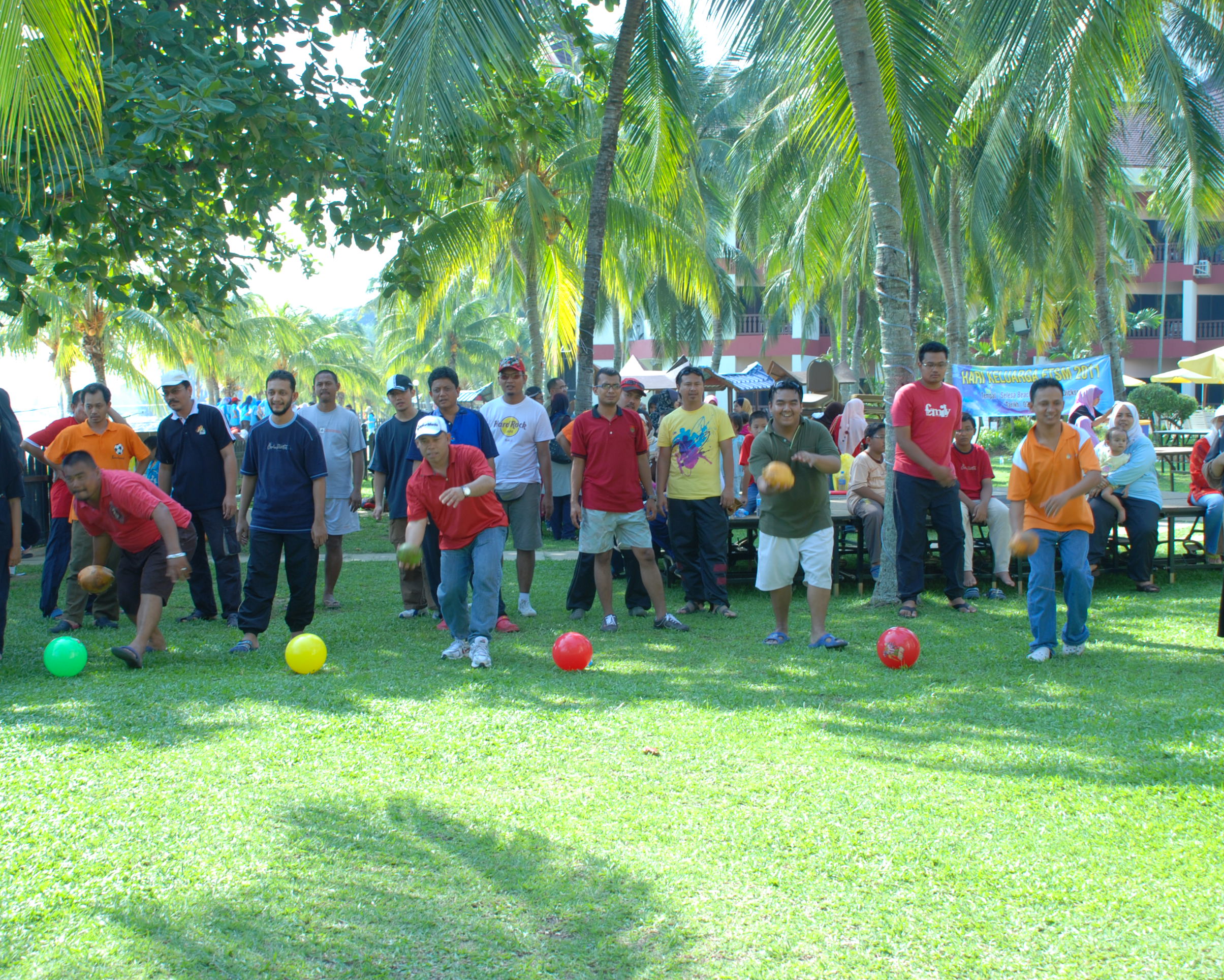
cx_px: 589
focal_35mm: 53
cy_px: 487
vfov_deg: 28.8
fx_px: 1905
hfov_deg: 35.6
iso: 125
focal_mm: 31
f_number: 6.3
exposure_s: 1/60
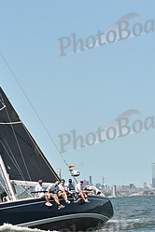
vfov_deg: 12.6
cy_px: 94
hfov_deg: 8.4
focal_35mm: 163
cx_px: 10
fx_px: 1053
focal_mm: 70
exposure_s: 1/1250
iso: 320
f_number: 8
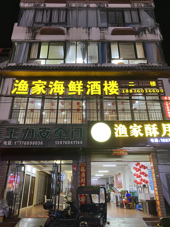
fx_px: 170
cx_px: 85
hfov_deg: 53.1
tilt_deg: +24.9
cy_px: 114
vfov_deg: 67.3
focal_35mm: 26
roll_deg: +0.5
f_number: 1.8
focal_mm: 4.25
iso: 320
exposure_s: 1/60
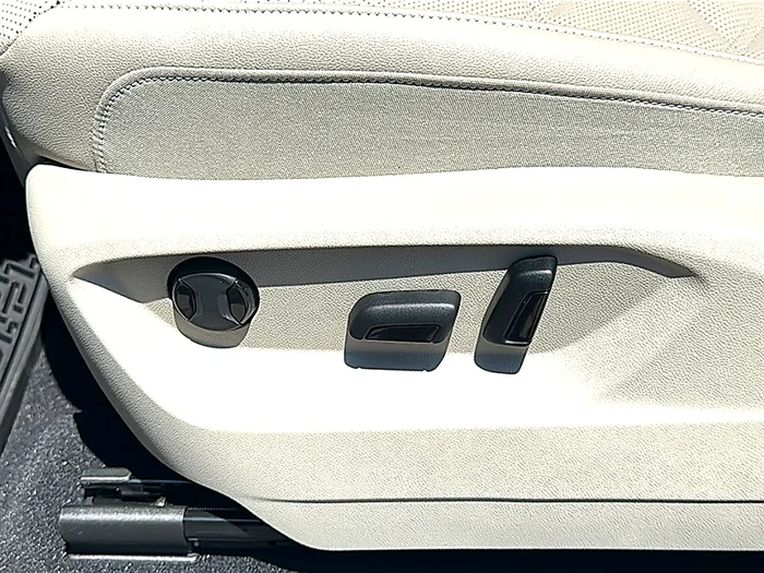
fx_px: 1015
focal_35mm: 46
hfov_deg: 41.2
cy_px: 286
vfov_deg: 31.5
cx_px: 382
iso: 80
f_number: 1.78
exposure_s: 1/5291
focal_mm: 6.86
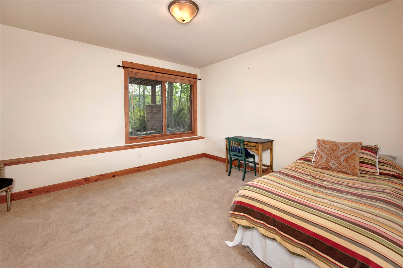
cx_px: 202
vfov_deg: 81.1
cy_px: 134
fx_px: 157
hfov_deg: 104.3
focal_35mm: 14
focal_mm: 14
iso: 250
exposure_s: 1/200
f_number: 8
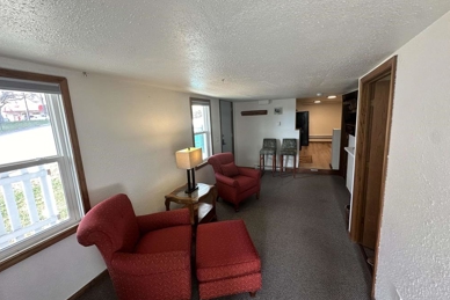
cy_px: 148
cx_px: 230
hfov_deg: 100.4
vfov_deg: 77.4
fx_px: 188
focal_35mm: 15
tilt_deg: -9.6
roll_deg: +2.1
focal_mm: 2.22
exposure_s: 1/60
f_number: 2.2
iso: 160
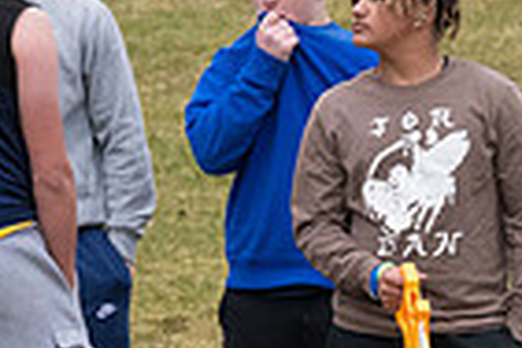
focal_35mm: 832
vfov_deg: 1.7
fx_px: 12063
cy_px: 311
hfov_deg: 2.5
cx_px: -344
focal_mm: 135
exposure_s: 1/1600
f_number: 5
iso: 2000
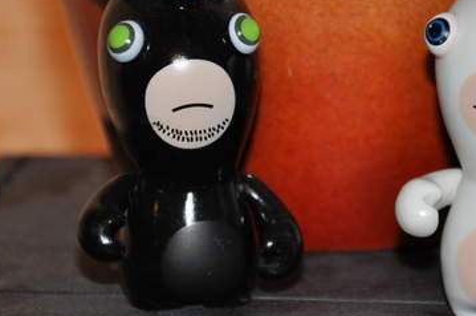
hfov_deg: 7.3
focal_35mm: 281
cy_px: 82
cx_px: 351
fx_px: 3707
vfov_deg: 4.9
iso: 800
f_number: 5.6
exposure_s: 1/60
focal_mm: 105
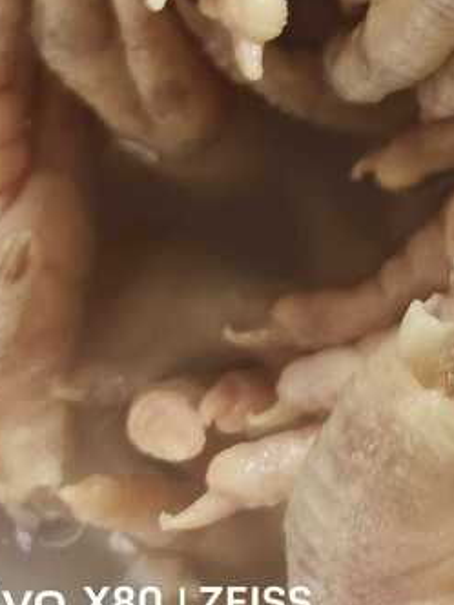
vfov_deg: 22.6
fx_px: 1294
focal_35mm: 74
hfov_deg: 18.1
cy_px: -245
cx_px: 644
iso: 820
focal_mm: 5.5
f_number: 1.75
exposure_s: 1/100
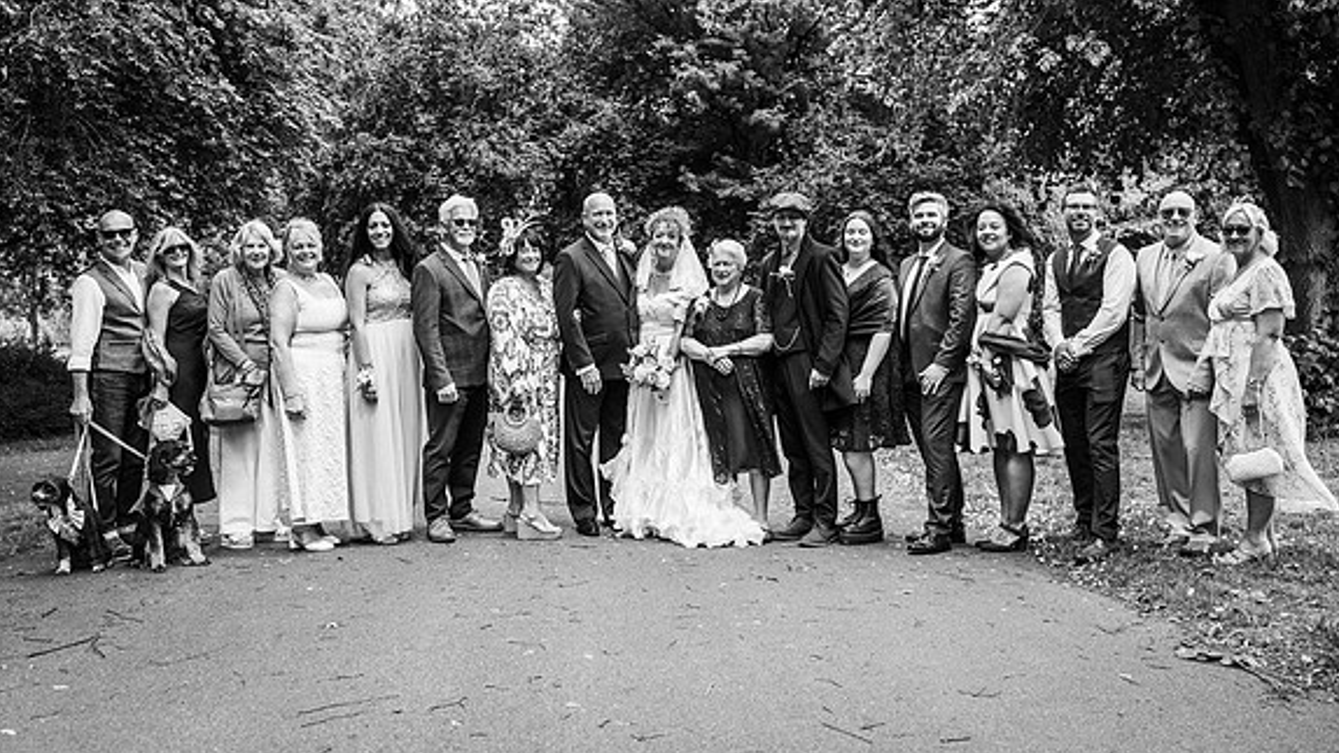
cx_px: 665
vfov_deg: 31.9
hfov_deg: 54.0
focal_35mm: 37
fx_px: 1314
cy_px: 315
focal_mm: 35
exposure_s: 1/200
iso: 100
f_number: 4
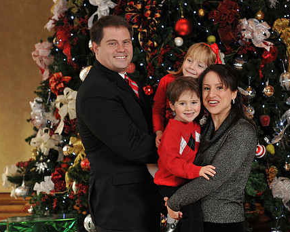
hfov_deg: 24.1
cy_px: 114
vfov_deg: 19.4
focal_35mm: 79
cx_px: 179
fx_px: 678
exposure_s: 1/100
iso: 1600
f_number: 7.1
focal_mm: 62
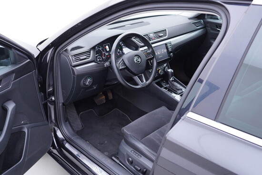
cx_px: 131
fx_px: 262
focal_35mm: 36
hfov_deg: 53.1
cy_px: 88
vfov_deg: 36.9
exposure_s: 1/40
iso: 250
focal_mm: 24
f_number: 2.8
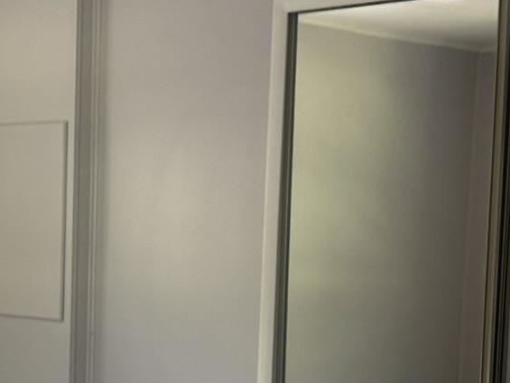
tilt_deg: -4.8
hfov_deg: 22.0
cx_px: 59
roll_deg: -0.2
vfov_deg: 16.8
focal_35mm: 87
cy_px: 341
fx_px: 1282
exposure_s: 1/60
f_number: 1.78
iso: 320
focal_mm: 6.76
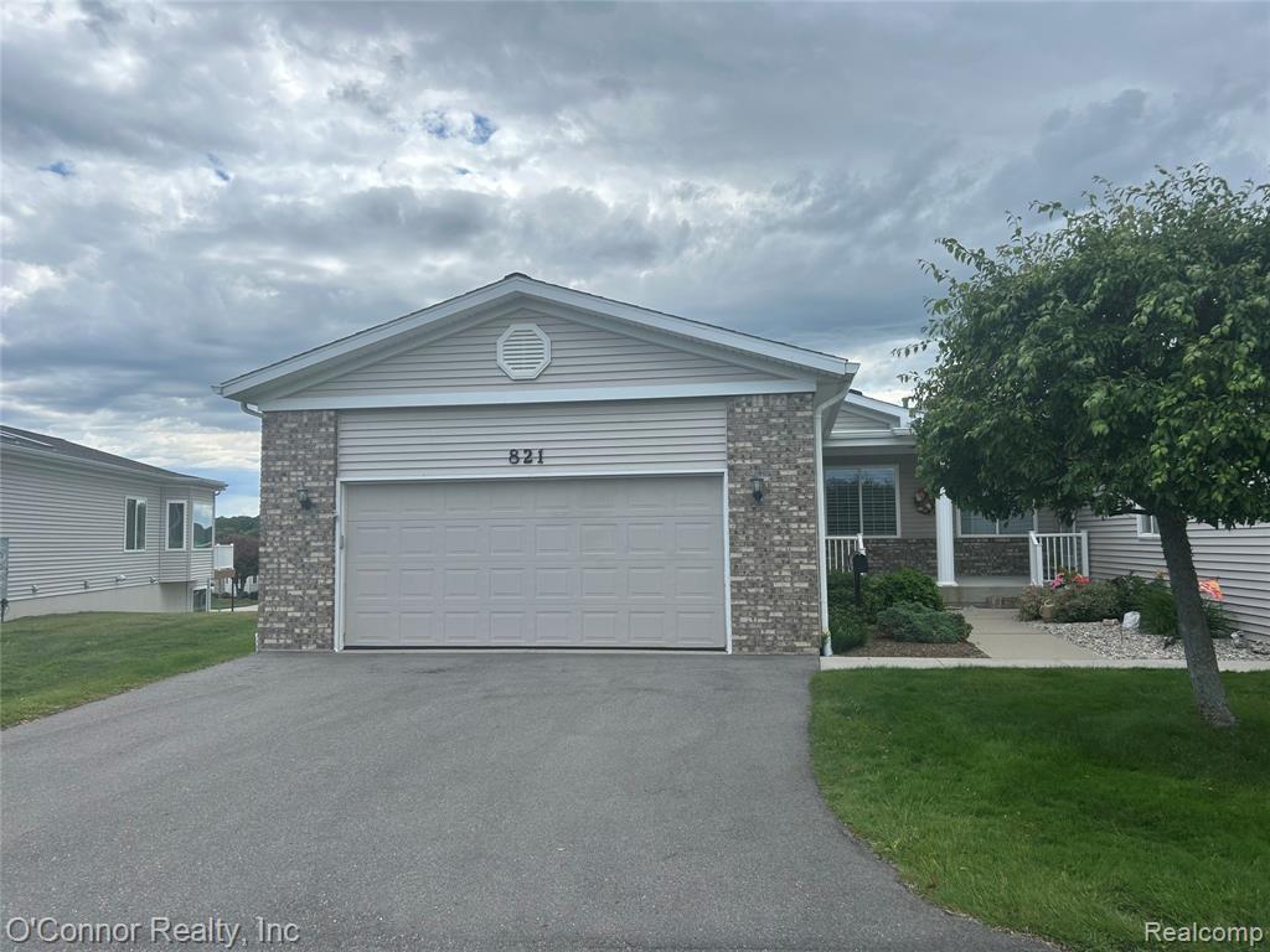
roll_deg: +1.0
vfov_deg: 53.1
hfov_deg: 67.3
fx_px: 954
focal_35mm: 26
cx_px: 635
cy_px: 476
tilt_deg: +3.7
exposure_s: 1/3968
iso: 50
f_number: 1.5
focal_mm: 5.7
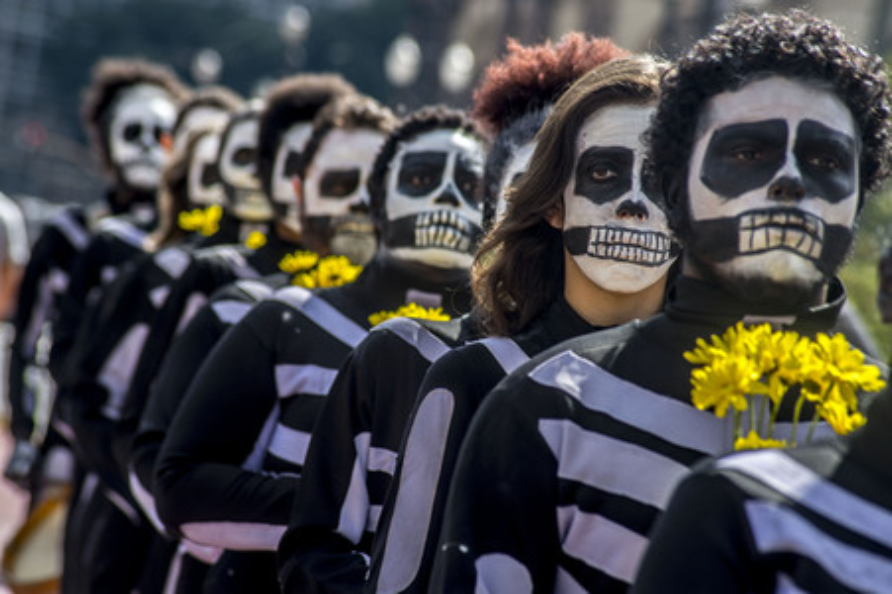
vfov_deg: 6.5
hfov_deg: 9.8
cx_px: 446
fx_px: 5199
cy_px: 297
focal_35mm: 210
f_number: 9
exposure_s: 1/320
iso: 100
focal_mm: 210
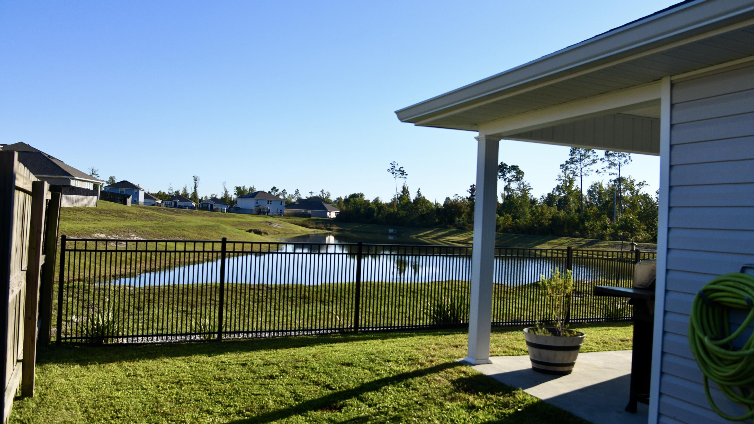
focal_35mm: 30
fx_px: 600
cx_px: 374
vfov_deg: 38.9
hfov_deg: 64.3
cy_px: 197
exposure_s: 1/6400
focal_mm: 24
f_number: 4.5
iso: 800
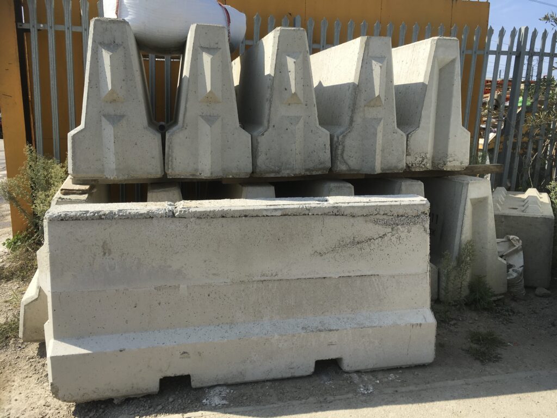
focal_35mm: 29
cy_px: 209
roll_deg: -0.8
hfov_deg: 61.7
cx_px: 278
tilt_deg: -10.1
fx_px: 467
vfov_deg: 48.2
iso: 25
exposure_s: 1/1451
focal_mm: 4.15
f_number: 2.2
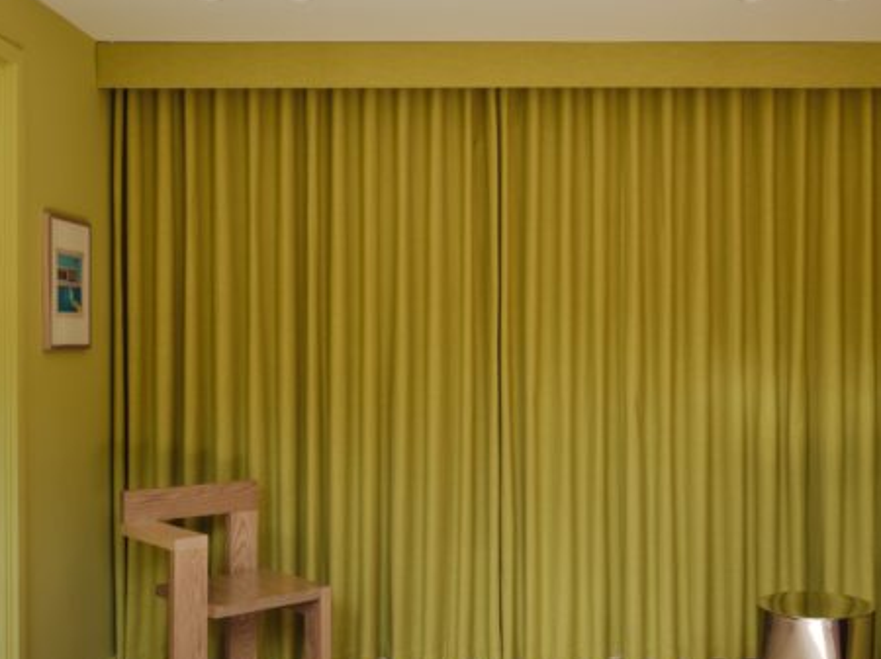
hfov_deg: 45.7
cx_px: 489
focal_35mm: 41
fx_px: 1043
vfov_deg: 35.1
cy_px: 344
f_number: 11
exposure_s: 1/6
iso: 400
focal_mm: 30.3
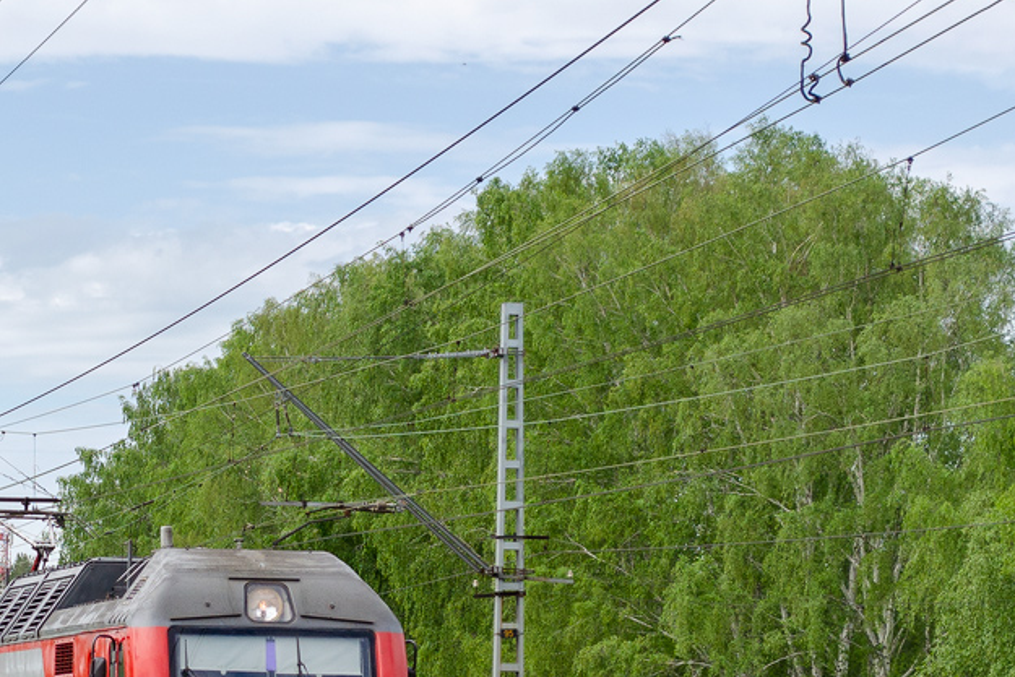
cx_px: 32
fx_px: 4540
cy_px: 559
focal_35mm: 161
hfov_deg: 12.6
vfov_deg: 8.5
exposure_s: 1/800
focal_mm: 48
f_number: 5.6
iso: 250
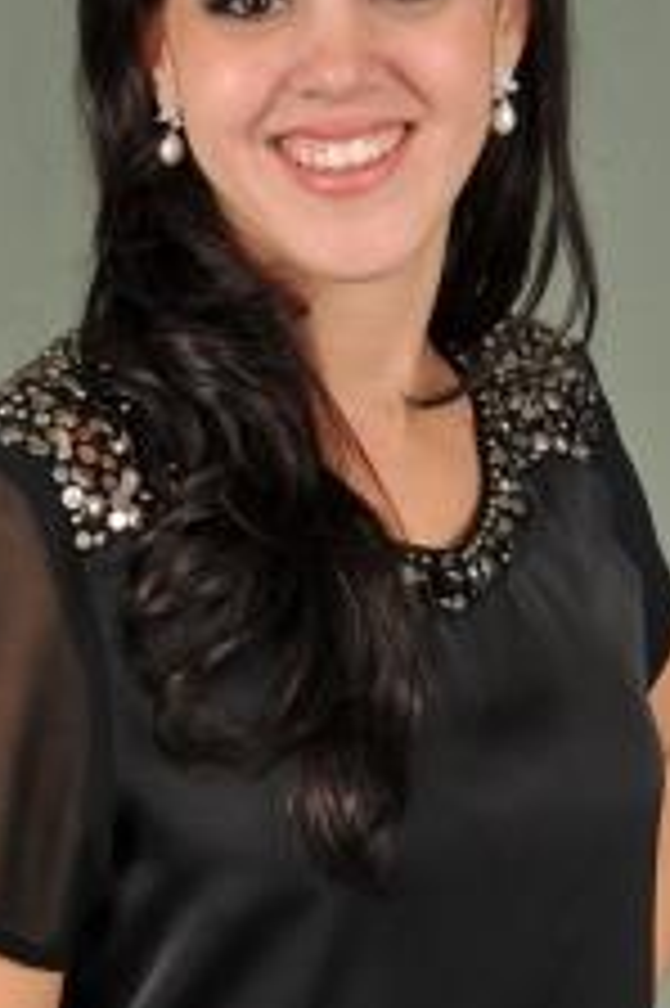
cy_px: 572
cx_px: 283
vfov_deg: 18.0
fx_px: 3187
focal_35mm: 114
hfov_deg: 12.0
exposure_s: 1/125
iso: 250
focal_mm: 38
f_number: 10
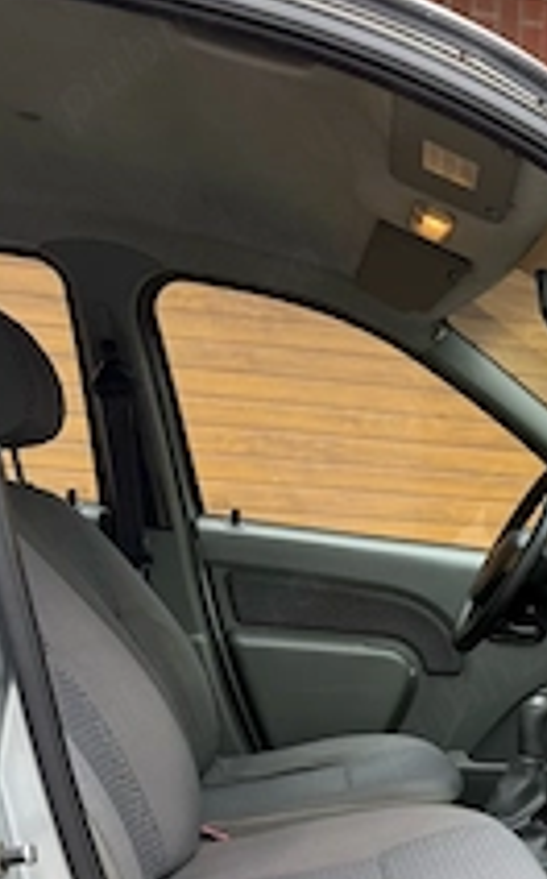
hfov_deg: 25.0
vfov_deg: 40.0
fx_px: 1148
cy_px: 717
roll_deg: -3.0
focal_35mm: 48
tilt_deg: -7.4
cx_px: 593
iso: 100
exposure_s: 1/279
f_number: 1.78
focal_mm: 6.76
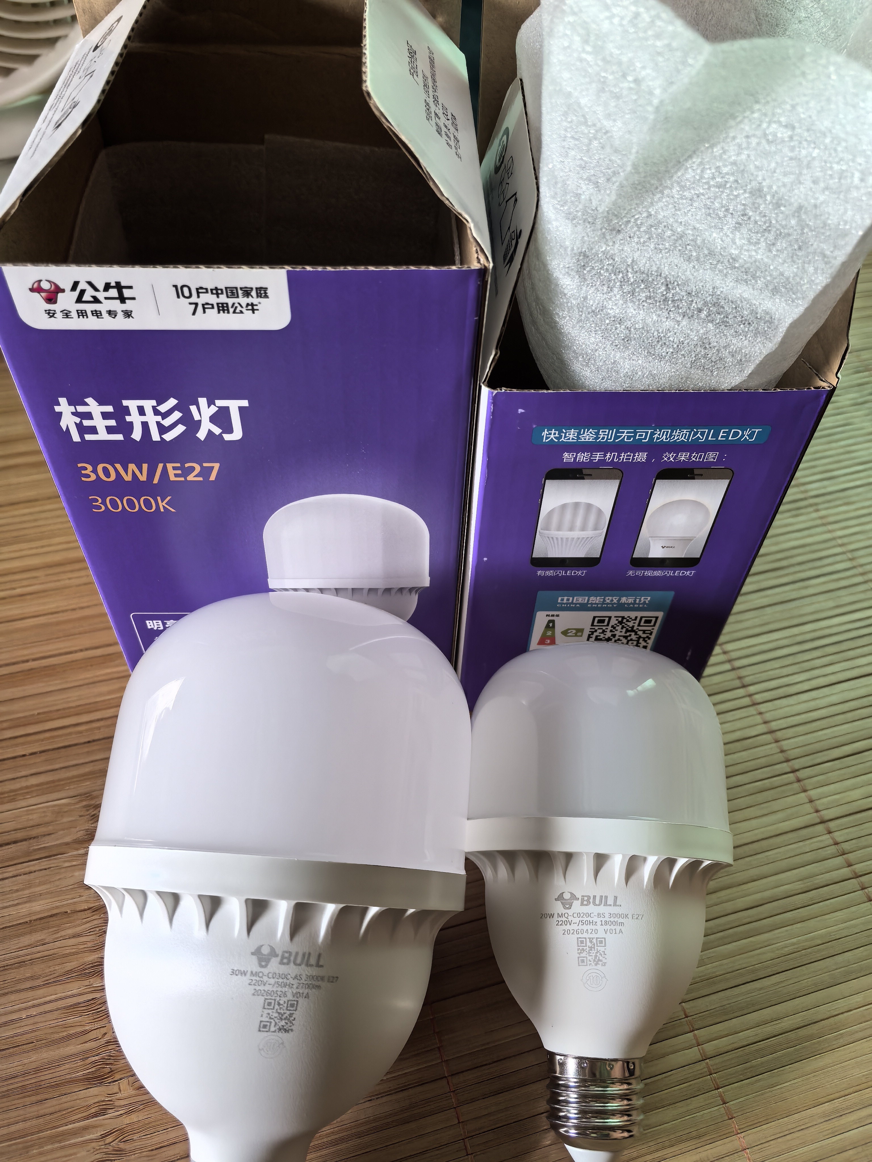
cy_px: 581
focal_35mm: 27
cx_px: 436
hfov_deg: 51.4
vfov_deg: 65.3
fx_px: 907
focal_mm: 5.75
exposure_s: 1/50
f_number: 2
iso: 160
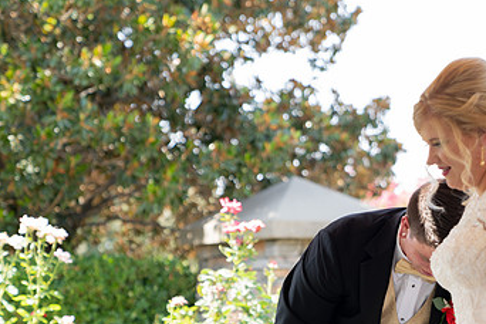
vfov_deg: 11.0
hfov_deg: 16.3
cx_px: 352
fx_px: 1687
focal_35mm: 125
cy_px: 205
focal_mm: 70
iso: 200
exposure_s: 1/250
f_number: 2.8
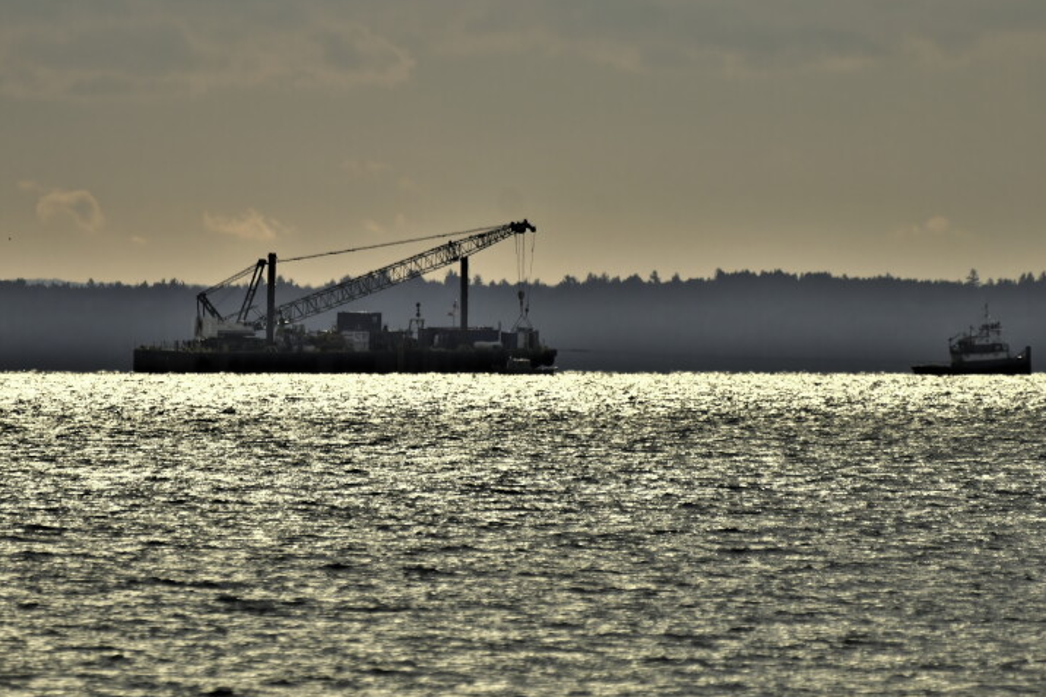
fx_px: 24109
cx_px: 552
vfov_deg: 1.7
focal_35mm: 830
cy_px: 324
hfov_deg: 2.5
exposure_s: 1/1600
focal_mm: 500
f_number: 5.6
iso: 200
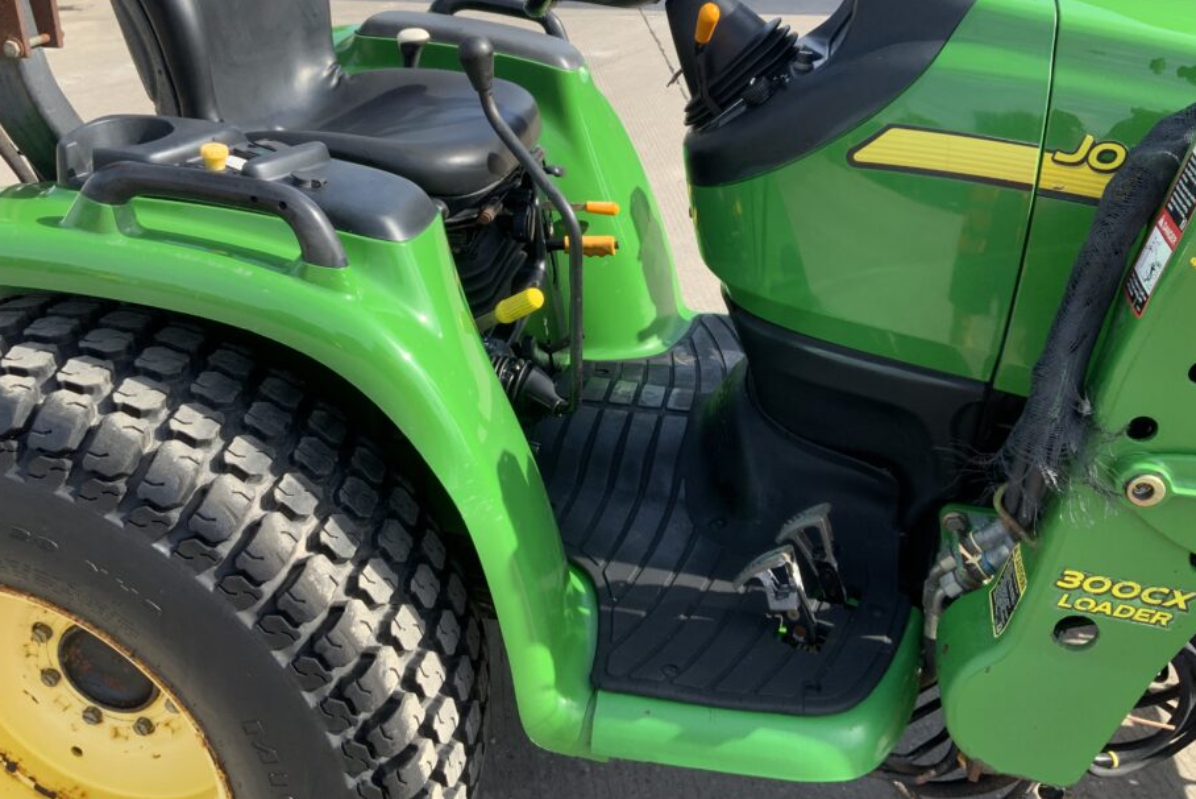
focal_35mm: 34
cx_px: 594
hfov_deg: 55.8
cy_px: 307
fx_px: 1130
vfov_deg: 38.7
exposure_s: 1/446
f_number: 1.8
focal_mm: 3
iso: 16
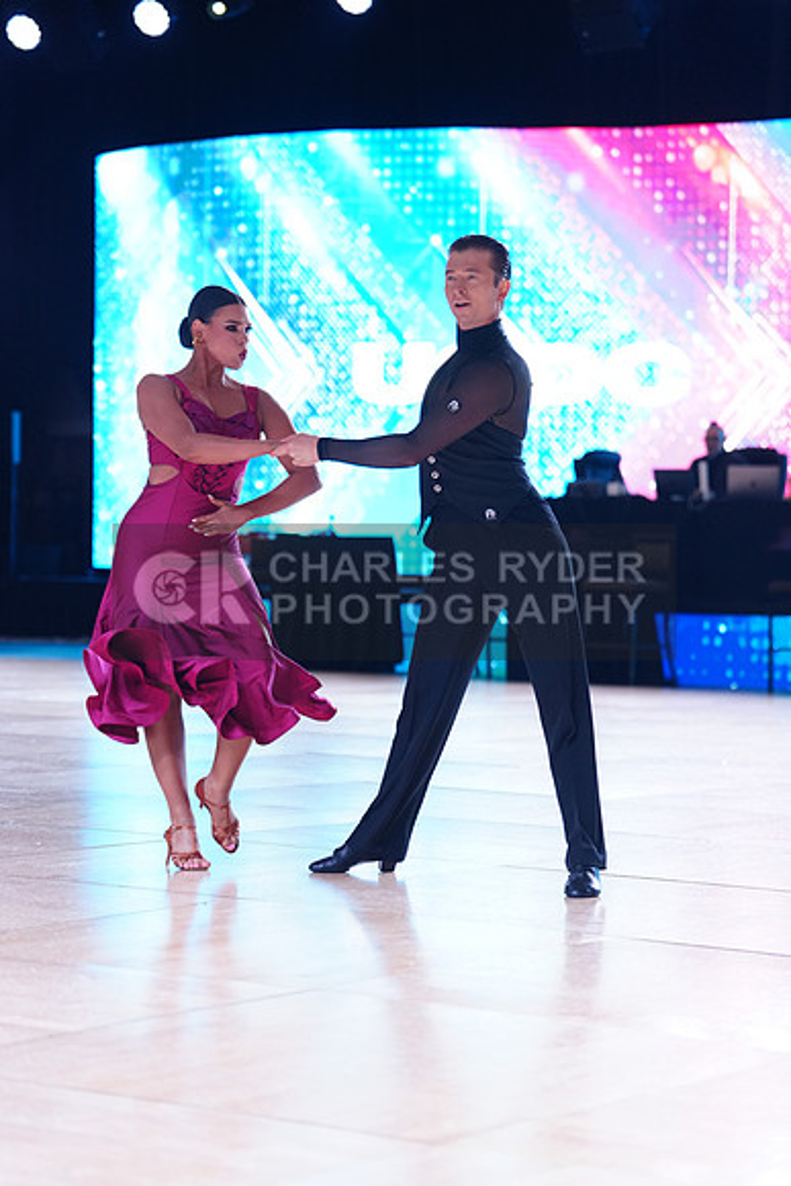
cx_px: 396
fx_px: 3030
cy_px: 593
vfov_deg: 22.1
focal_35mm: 92
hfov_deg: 14.9
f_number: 2.8
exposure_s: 1/500
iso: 1250
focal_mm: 92
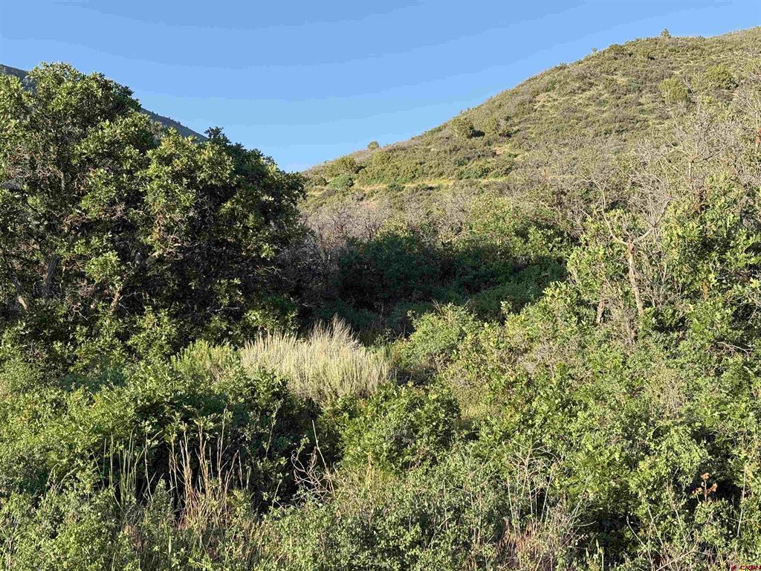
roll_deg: +0.8
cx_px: 380
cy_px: 286
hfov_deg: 39.7
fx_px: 1055
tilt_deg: +3.2
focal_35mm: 48
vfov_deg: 30.3
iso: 64
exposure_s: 1/885
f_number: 1.78
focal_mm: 6.76
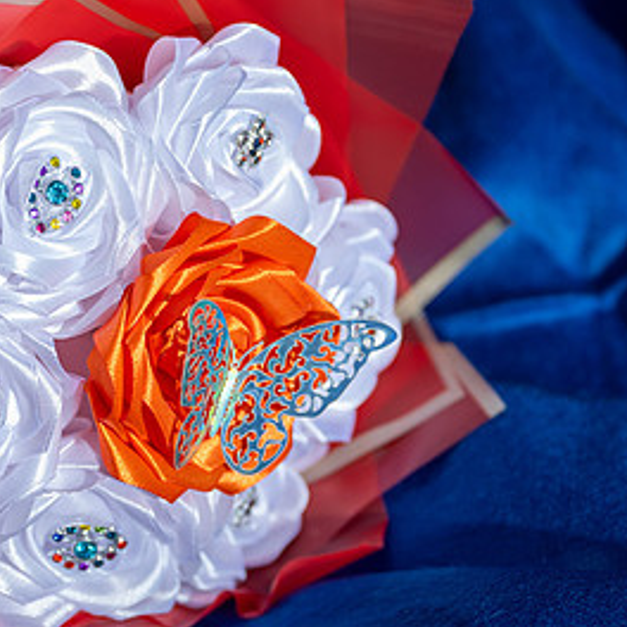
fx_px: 2275
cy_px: 354
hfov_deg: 15.7
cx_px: 199
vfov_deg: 15.7
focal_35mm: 111
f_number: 2.8
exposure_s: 1/2000
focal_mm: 53
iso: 100
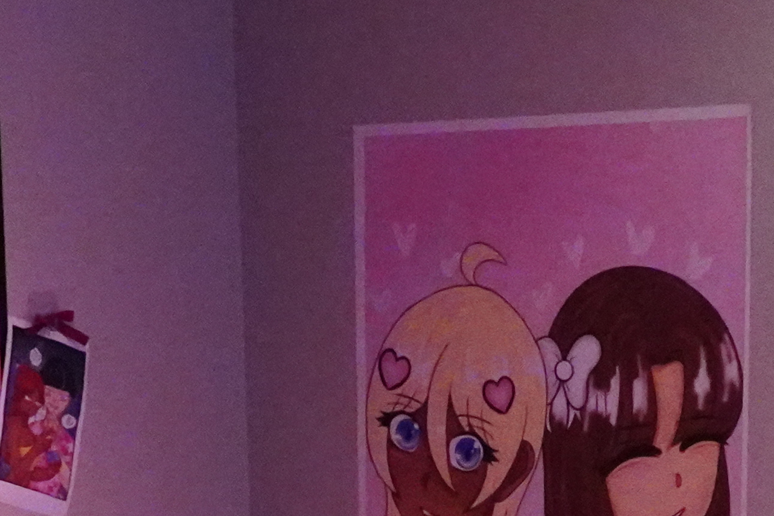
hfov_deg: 15.4
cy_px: 920
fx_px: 2867
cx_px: 348
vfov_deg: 9.8
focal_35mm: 133
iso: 10000
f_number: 5.6
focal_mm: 19
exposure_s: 1/200
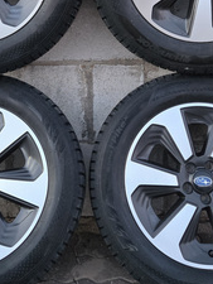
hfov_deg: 28.6
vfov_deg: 36.0
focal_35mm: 51
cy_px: 48
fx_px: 418
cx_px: 93
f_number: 1.8
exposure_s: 1/100
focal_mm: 5.4
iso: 1600
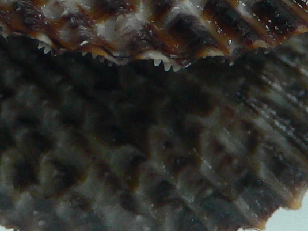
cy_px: -66
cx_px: 74
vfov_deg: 11.0
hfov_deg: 14.9
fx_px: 1174
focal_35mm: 132
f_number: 2.8
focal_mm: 4.6
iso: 100
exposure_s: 1/60
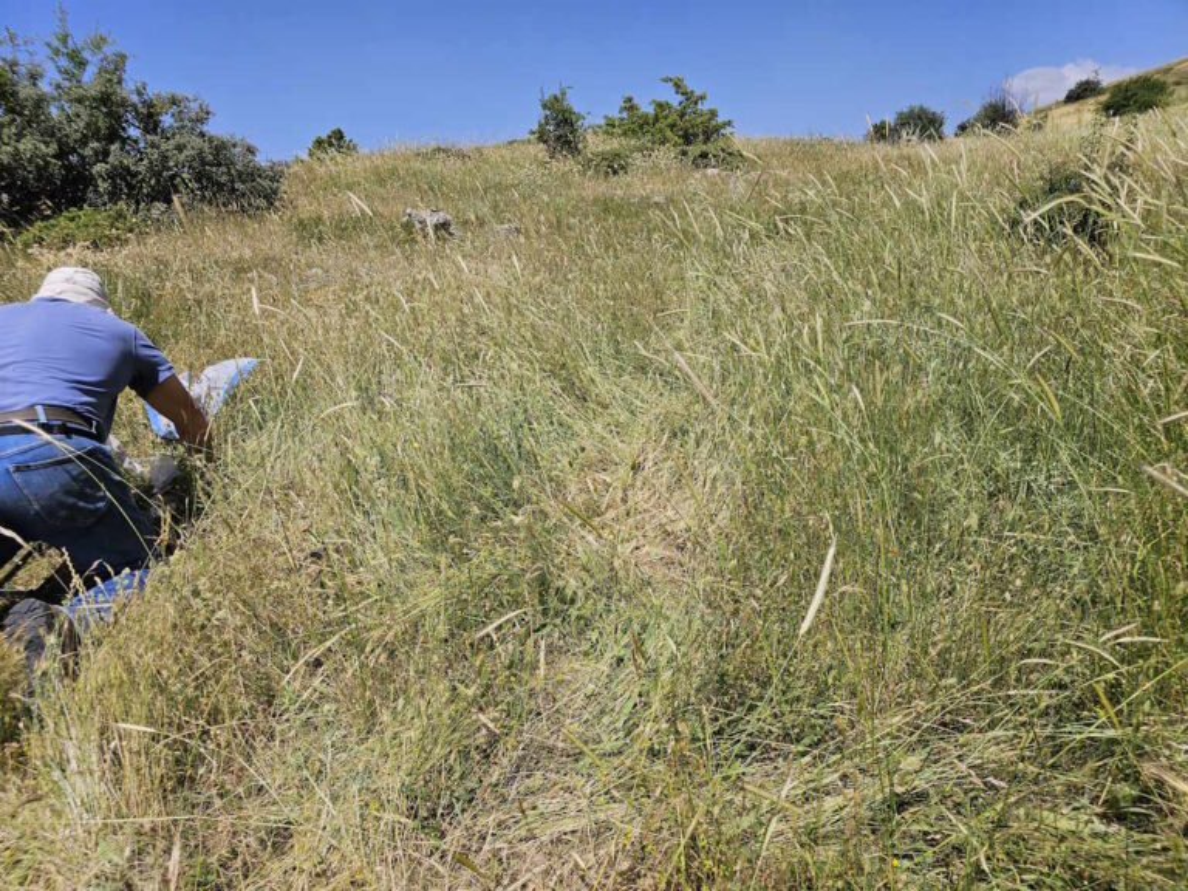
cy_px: 446
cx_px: 594
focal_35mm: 23
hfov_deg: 73.9
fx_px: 789
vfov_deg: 58.9
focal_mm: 6.3
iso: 10
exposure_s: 1/1290
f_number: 1.7
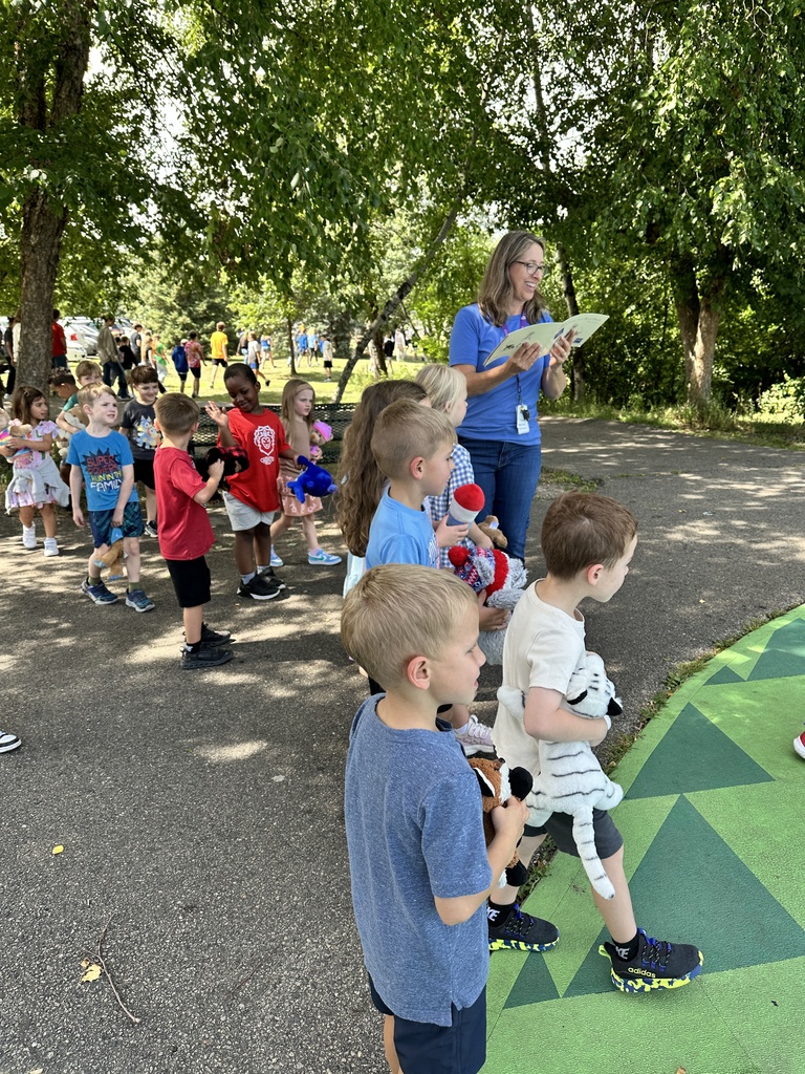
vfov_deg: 71.6
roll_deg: -0.5
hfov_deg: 56.8
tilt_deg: -16.0
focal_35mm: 24
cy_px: 537
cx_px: 402
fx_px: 744
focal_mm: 6.86
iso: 80
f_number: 1.78
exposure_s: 1/498
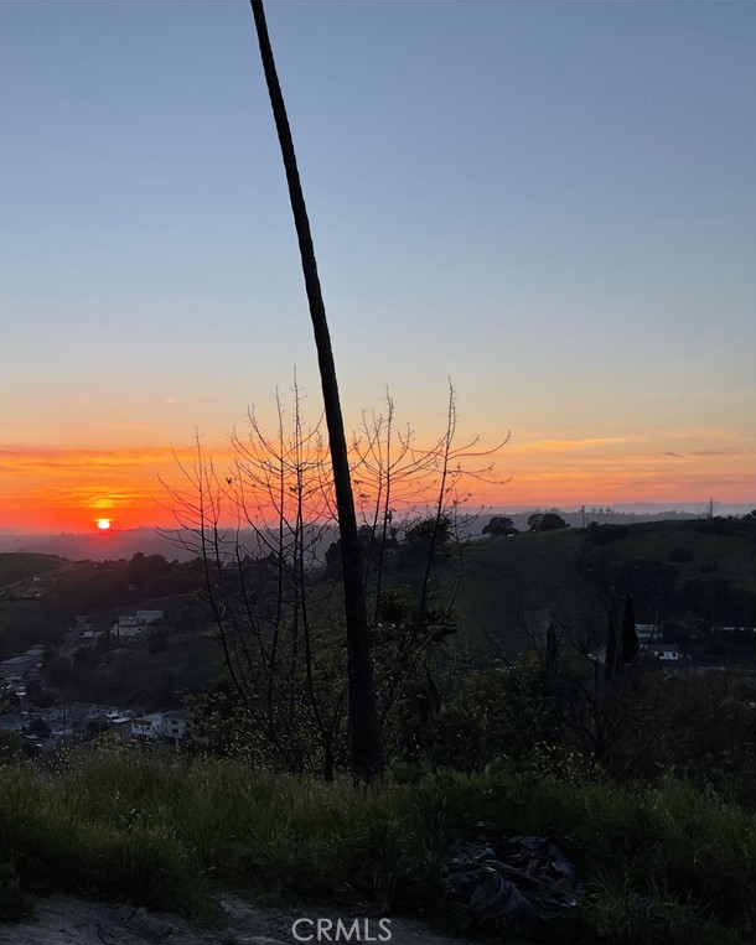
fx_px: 1063
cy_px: 472
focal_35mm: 38
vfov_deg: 47.9
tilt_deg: +1.7
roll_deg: -0.2
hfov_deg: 37.7
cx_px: 149
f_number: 1.8
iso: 16
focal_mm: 3
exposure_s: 1/338
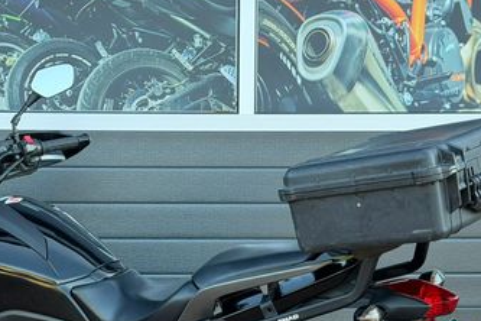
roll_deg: +0.2
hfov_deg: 21.1
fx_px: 1283
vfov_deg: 14.0
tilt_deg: -5.1
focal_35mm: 96
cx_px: 136
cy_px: 335
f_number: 1.78
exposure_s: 1/197
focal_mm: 6.76
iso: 64
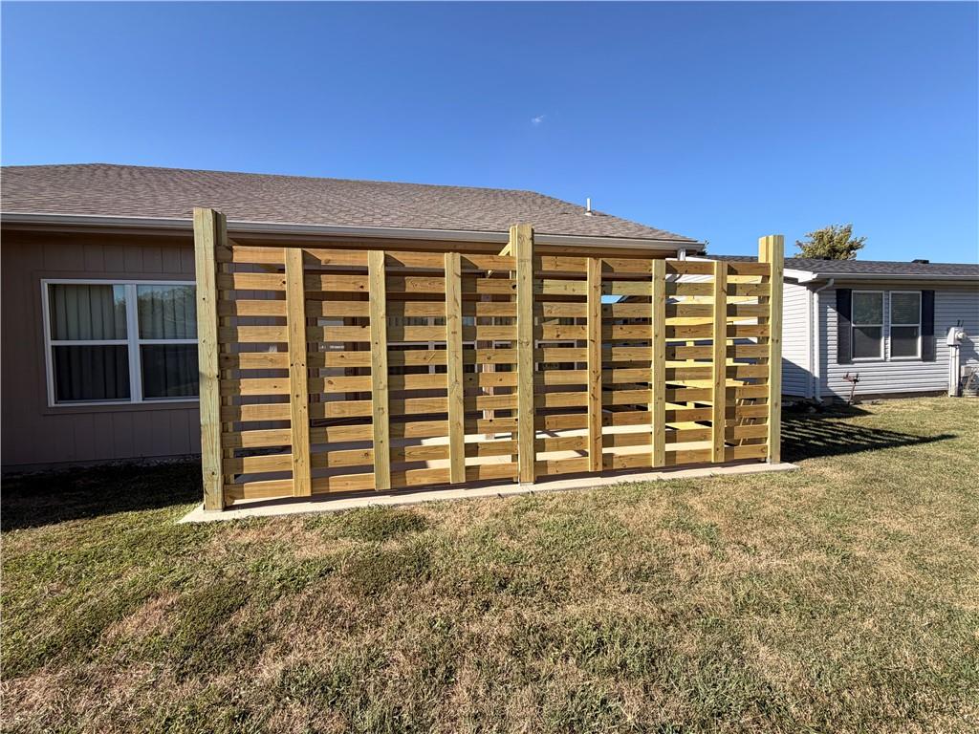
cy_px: 367
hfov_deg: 102.1
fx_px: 396
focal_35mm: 14
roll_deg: +1.1
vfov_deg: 85.7
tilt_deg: -1.6
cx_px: 490
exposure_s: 1/770
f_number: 2.2
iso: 32
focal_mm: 2.22
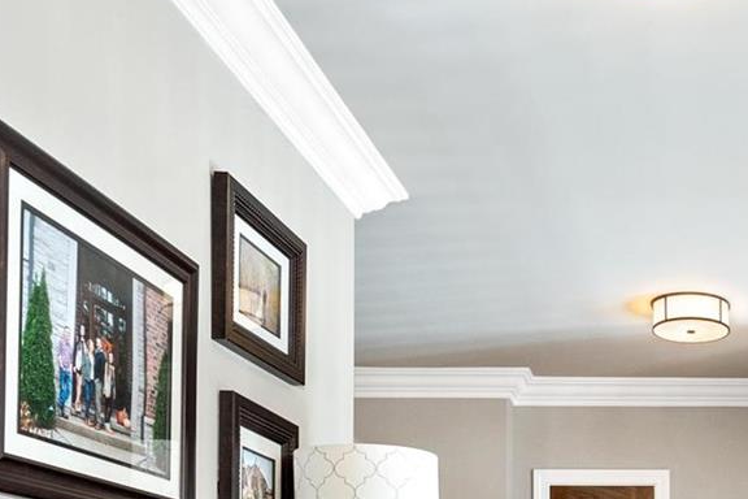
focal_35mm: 50
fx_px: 1039
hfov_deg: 35.5
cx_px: 760
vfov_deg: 23.6
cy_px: 661
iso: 400
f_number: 6.3
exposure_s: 1/8
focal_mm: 9
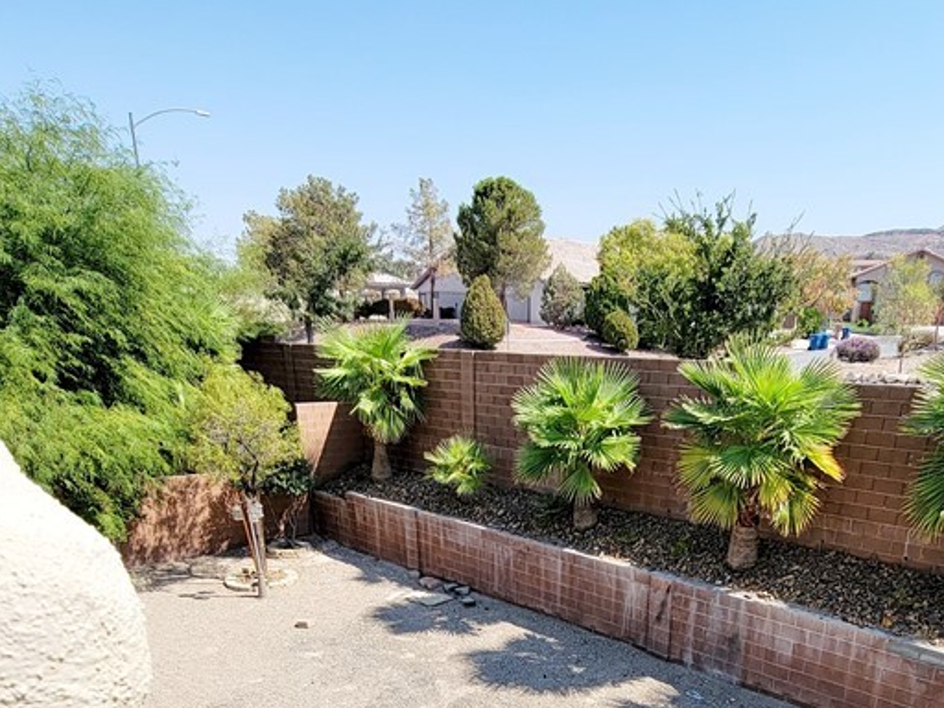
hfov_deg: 66.8
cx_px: 551
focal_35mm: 26
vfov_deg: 47.4
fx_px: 709
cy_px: 643
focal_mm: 2.2
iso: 50
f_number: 2.2
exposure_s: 1/2000
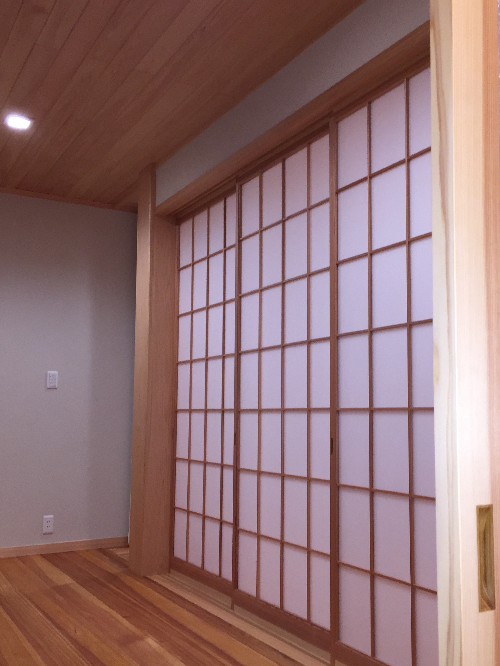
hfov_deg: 38.4
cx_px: 314
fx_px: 712
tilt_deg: +6.3
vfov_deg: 50.1
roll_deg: +0.1
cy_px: 348
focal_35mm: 37
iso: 80
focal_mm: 4.15
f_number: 2.2
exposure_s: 1/30
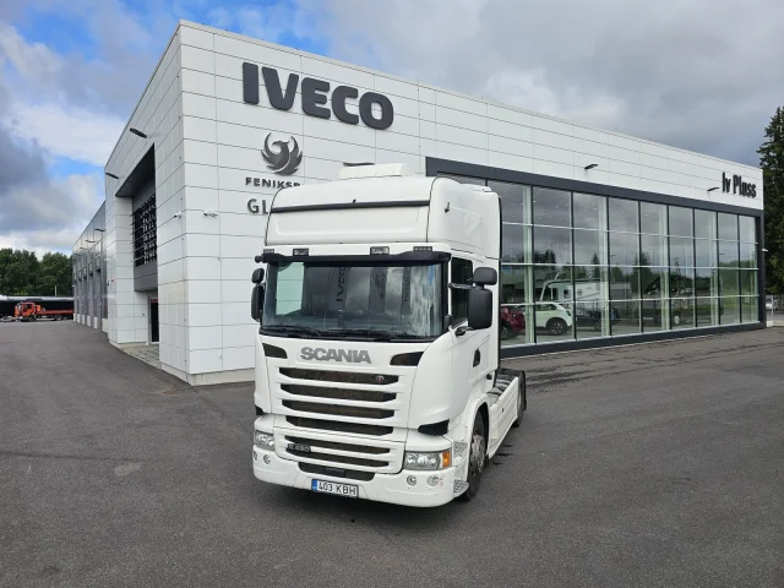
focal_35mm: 23
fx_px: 521
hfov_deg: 73.9
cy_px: 294
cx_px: 392
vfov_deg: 58.9
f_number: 1.7
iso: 10
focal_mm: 6.3
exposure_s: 1/887
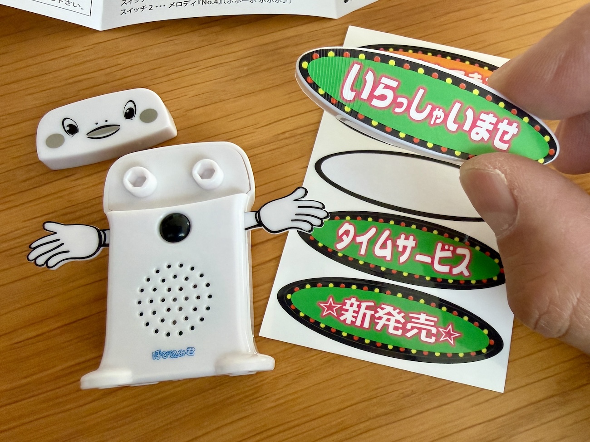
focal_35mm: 24
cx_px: 295
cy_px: 221
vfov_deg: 56.8
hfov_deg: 71.6
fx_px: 409
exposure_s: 1/60
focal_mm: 2.22
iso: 320
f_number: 2.2
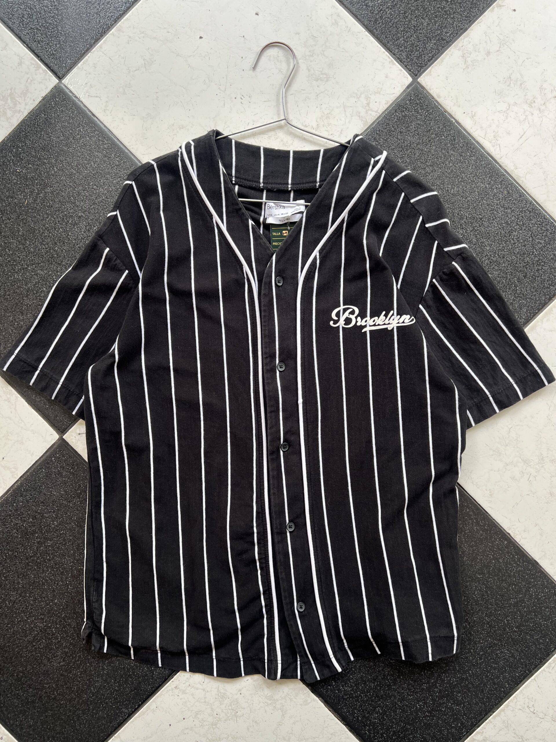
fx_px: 557
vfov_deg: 67.3
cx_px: 278
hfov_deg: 53.1
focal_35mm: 26
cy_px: 371
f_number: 1.5
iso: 80
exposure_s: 1/121
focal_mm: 5.7
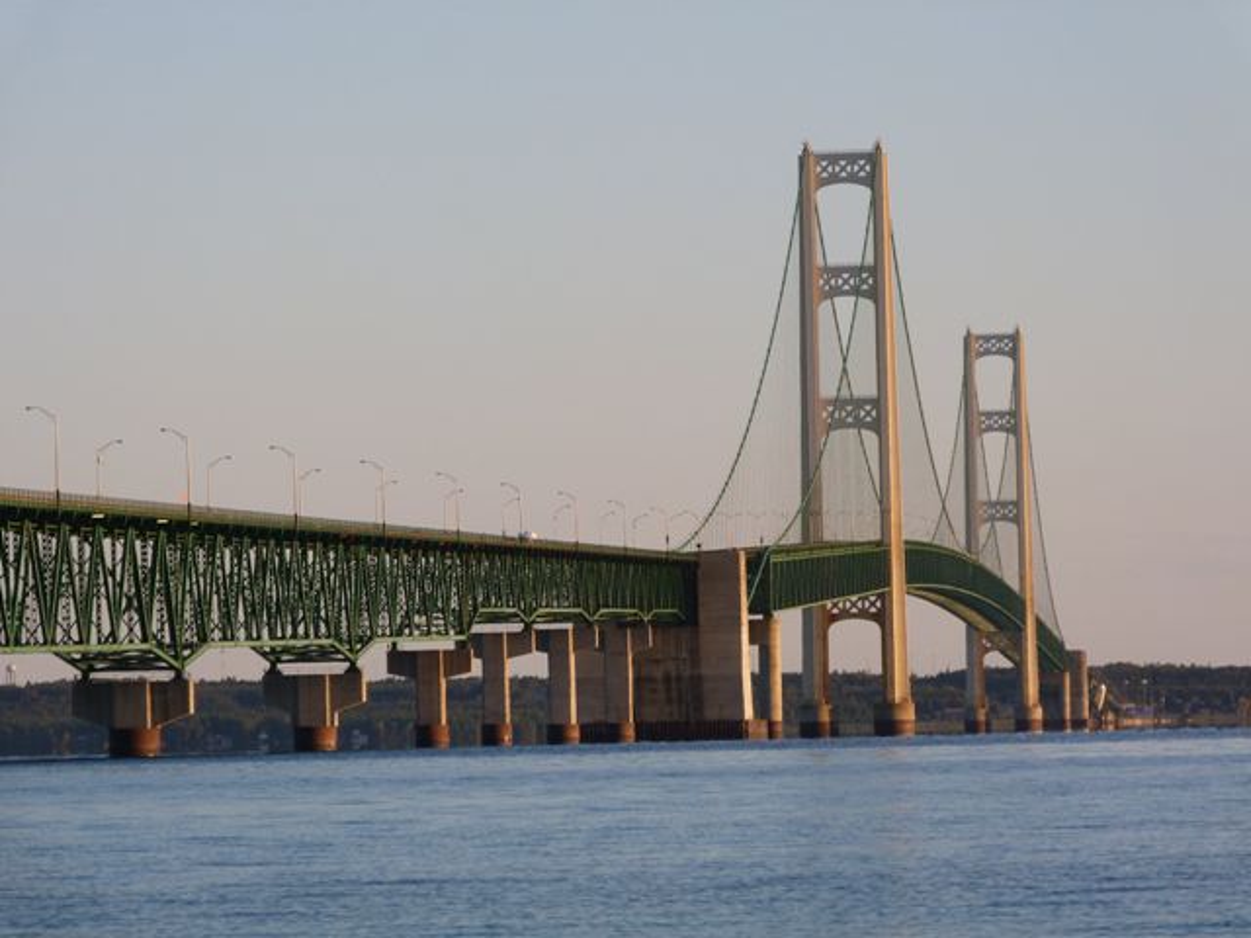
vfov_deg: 6.3
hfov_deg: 8.4
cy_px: 469
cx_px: 626
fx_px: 8529
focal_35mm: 236
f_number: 4
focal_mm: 42.4
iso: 80
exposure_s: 1/250
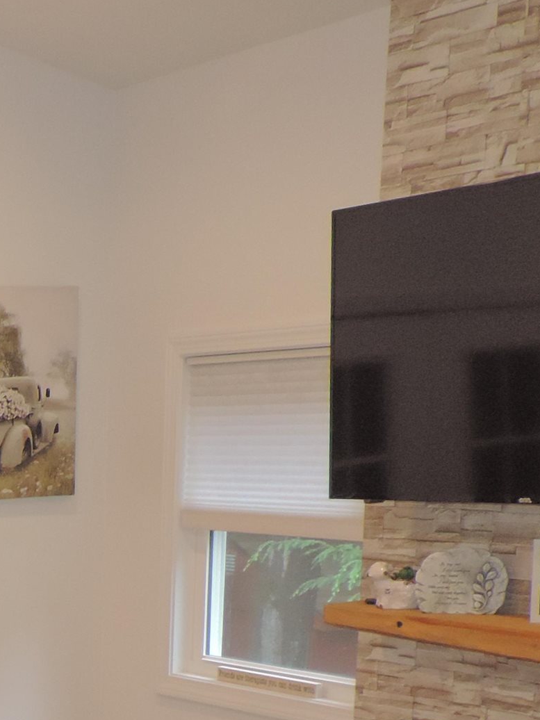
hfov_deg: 16.1
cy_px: 772
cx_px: -296
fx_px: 1726
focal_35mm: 83
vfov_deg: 22.4
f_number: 3.1
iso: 280
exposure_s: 1/40
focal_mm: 4.9
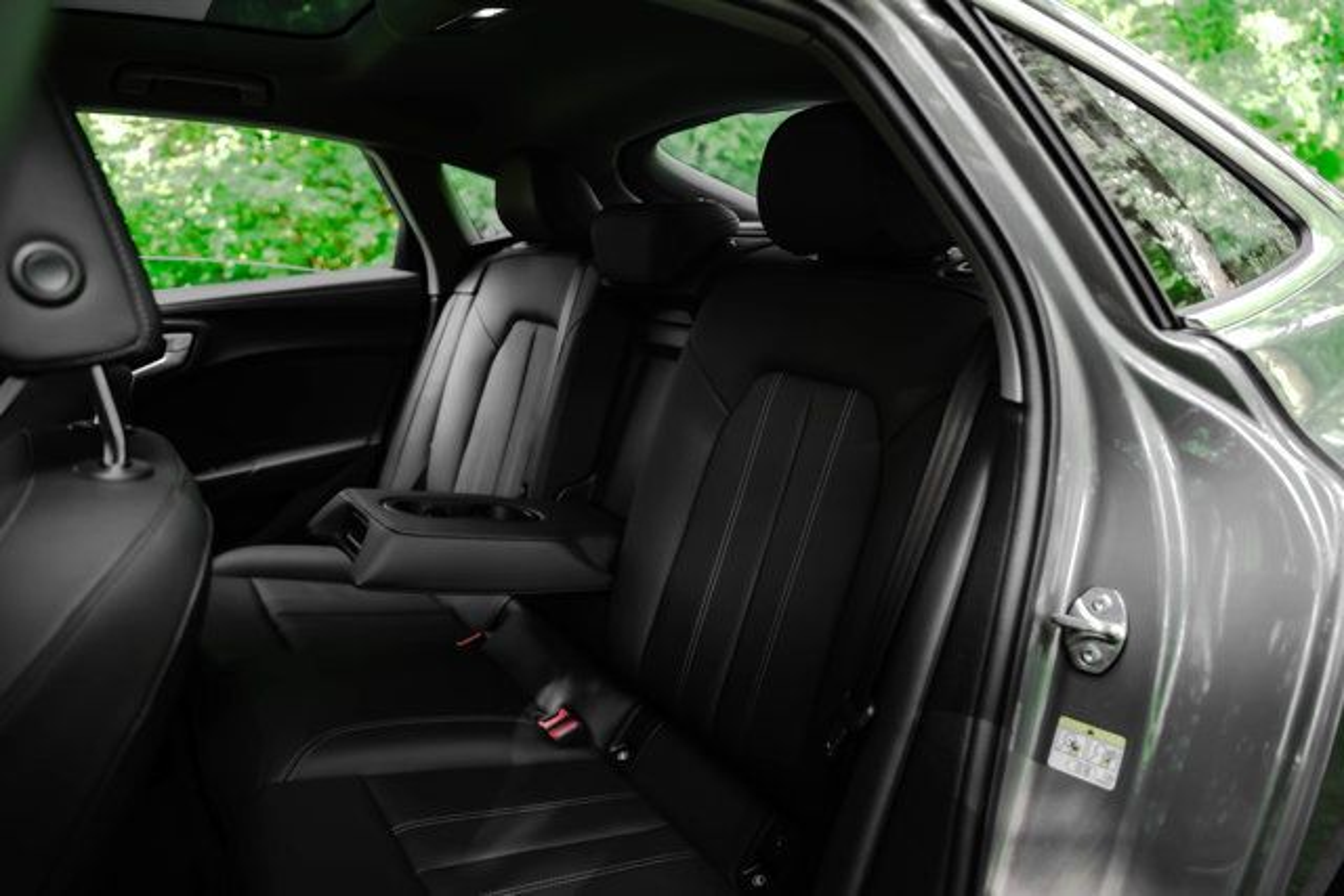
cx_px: 672
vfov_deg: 53.2
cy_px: 448
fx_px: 896
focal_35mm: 24
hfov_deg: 73.7
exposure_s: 1/250
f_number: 2.8
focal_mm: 24
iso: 640
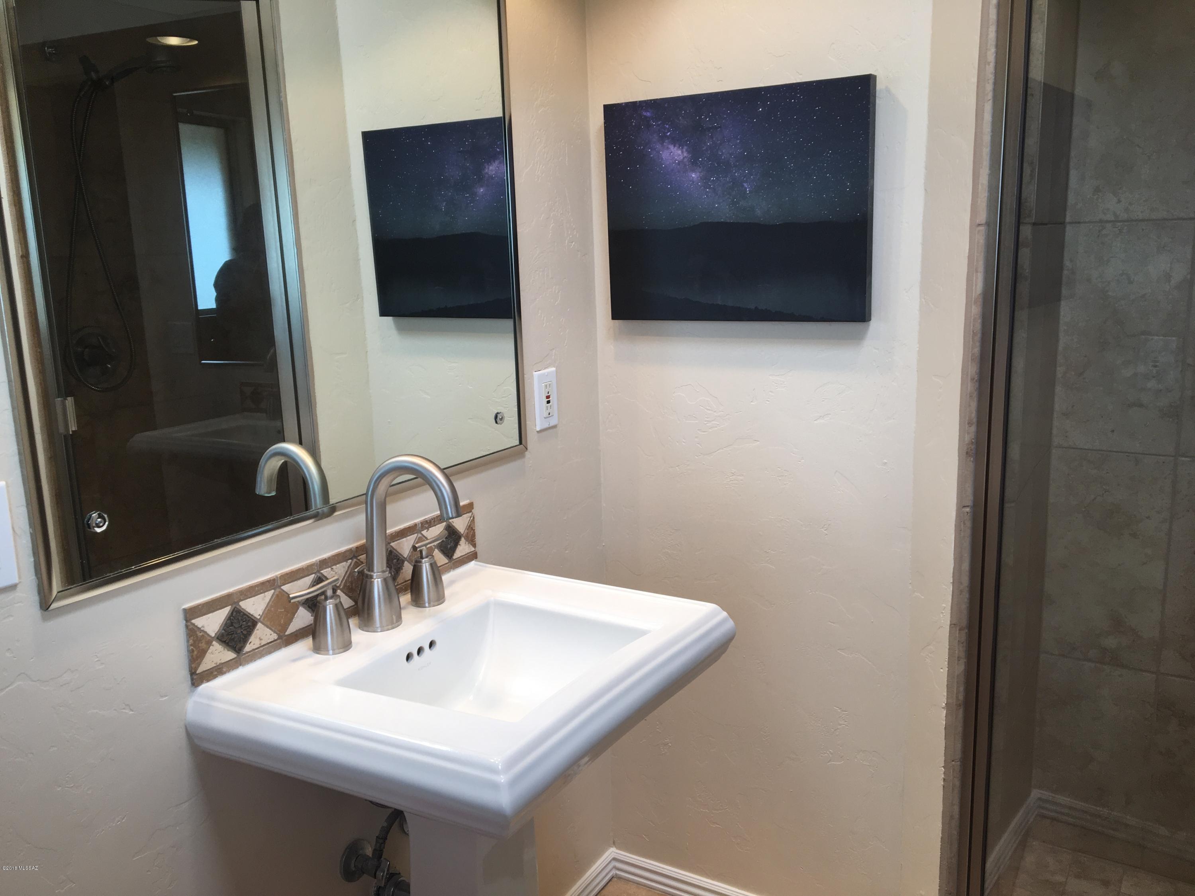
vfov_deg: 48.2
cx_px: 598
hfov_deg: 61.7
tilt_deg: -11.5
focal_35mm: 29
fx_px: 1001
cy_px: 448
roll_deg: +2.6
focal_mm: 4.15
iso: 32
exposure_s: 1/60
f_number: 2.2
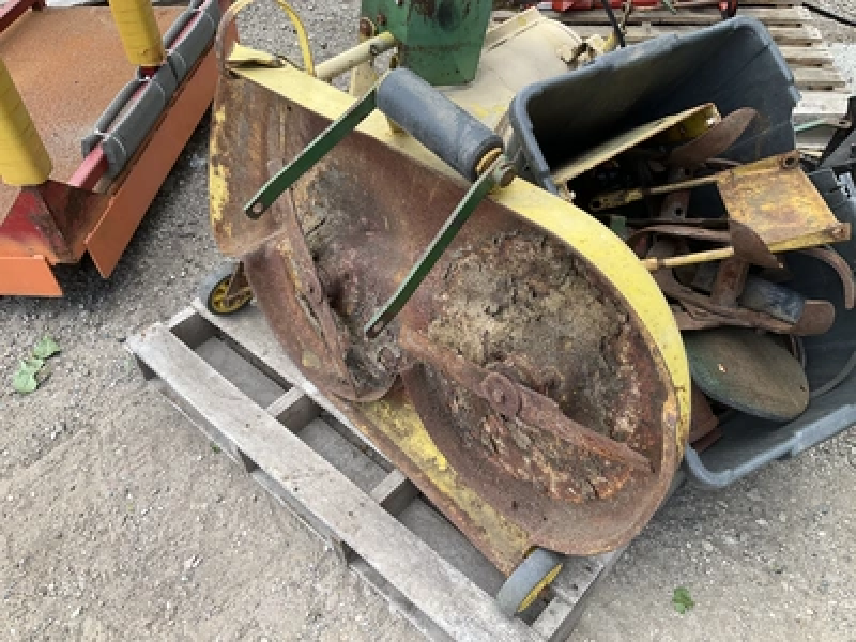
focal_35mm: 29
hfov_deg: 61.7
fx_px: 717
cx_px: 428
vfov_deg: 48.2
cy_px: 321
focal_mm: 3
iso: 25
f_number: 1.8
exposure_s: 1/378
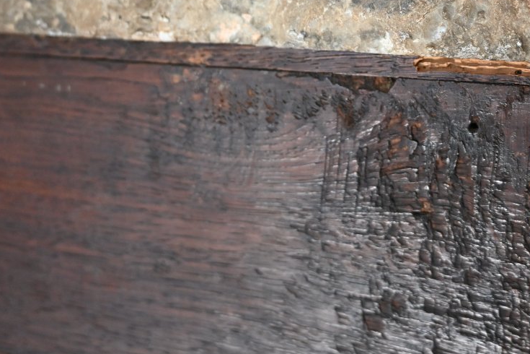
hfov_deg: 39.0
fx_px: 739
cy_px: 70
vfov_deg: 26.4
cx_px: 350
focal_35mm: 50
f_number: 3.8
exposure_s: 1/125
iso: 1000
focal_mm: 20.5
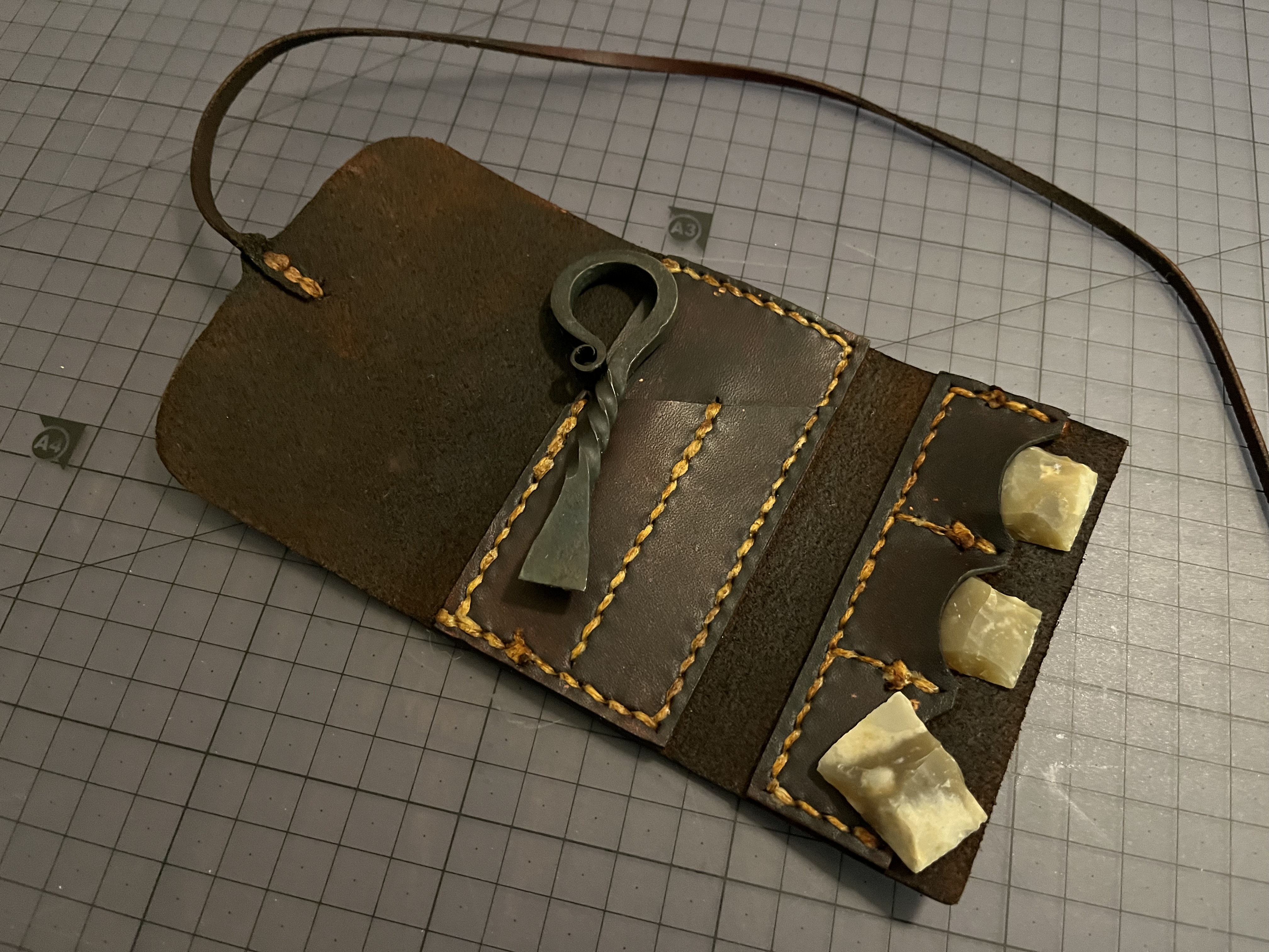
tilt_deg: -66.7
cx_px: 634
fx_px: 953
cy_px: 476
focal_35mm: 26
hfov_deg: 67.3
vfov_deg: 53.1
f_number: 1.6
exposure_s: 1/30
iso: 800
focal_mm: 5.1
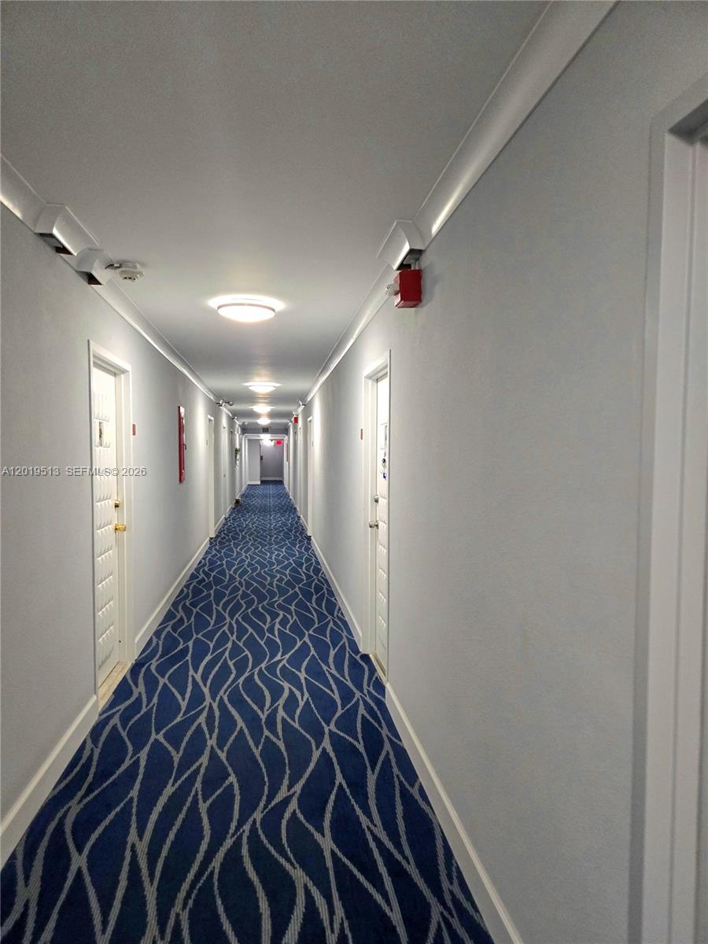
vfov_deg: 73.9
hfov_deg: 58.9
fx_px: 627
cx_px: 354
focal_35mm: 23
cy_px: 472
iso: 400
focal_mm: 5.4
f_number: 1.8
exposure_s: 1/120
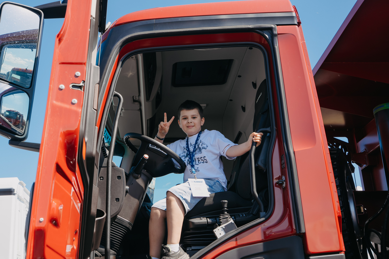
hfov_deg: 47.4
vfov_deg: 32.6
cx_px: 194
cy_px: 130
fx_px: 443
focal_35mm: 41
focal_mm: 41
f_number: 9
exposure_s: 1/160
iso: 160
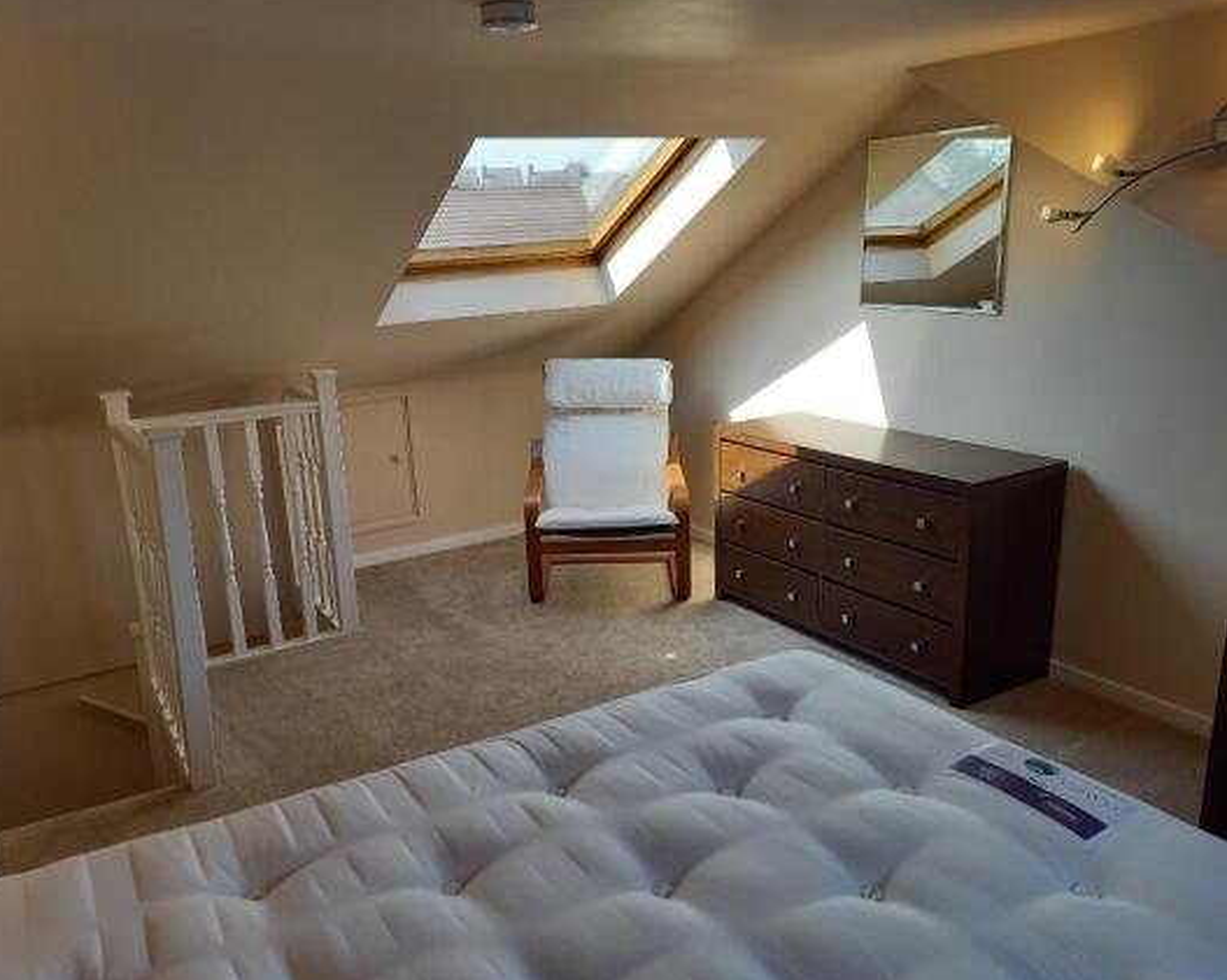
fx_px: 980
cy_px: 495
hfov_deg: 63.9
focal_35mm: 27
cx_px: 551
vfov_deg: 53.1
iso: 50
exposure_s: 1/100
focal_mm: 4.6
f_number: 2
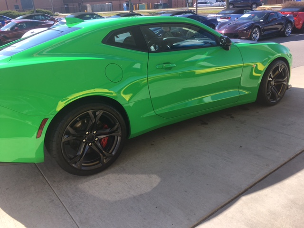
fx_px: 255
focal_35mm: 29
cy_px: 114
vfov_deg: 48.2
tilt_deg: -24.0
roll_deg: +3.2
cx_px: 152
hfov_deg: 61.7
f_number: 2.2
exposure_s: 1/565
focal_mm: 4.15
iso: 25
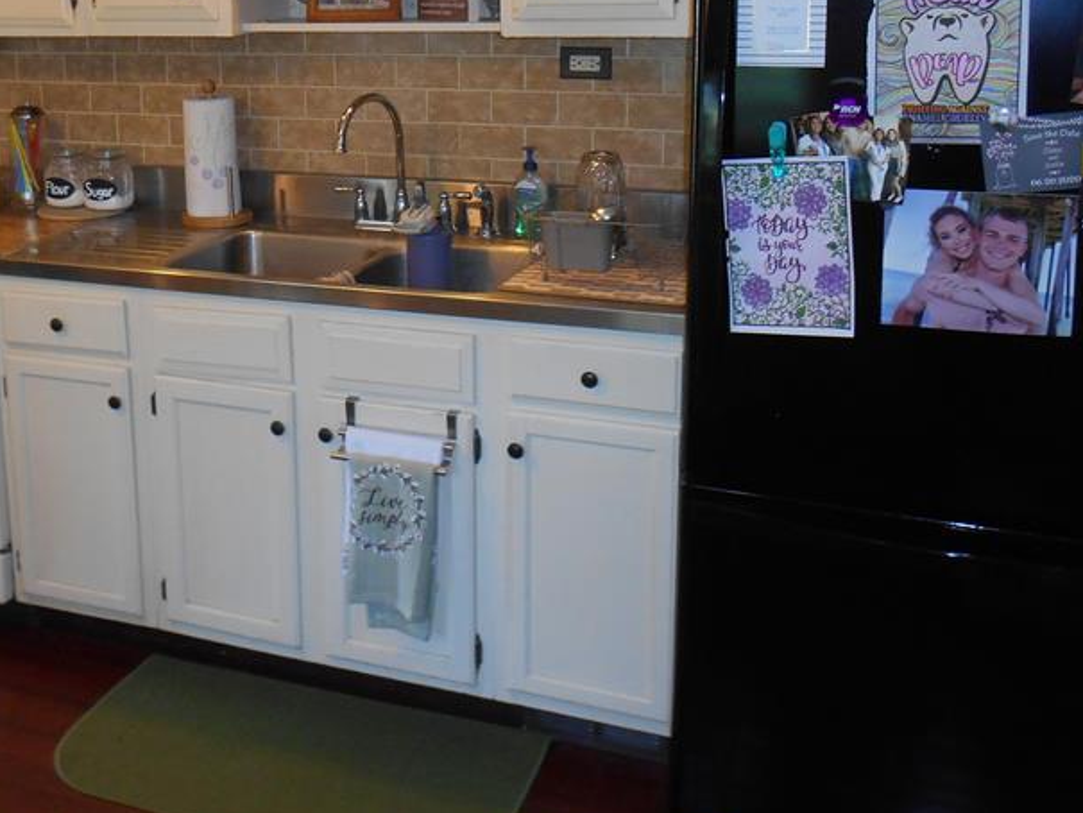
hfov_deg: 42.0
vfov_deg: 32.1
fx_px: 1377
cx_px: 311
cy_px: 177
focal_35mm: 44
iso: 200
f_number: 3.4
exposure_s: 1/25
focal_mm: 4.7
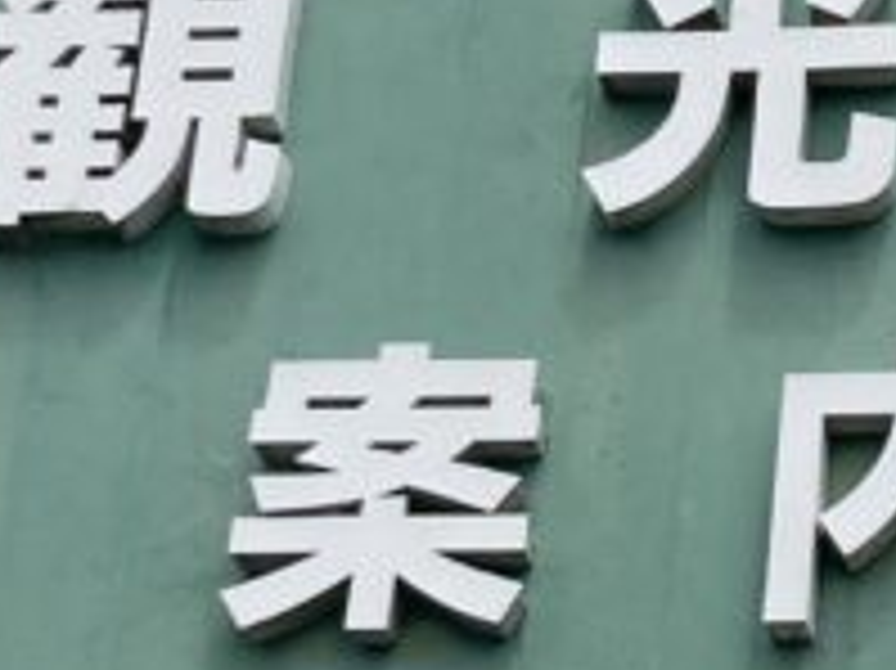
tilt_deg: +29.1
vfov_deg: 8.2
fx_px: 4656
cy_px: 517
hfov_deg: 10.7
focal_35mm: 180
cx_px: 1274
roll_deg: -1.9
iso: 20
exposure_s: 1/3040
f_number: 1.8
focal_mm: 3.99
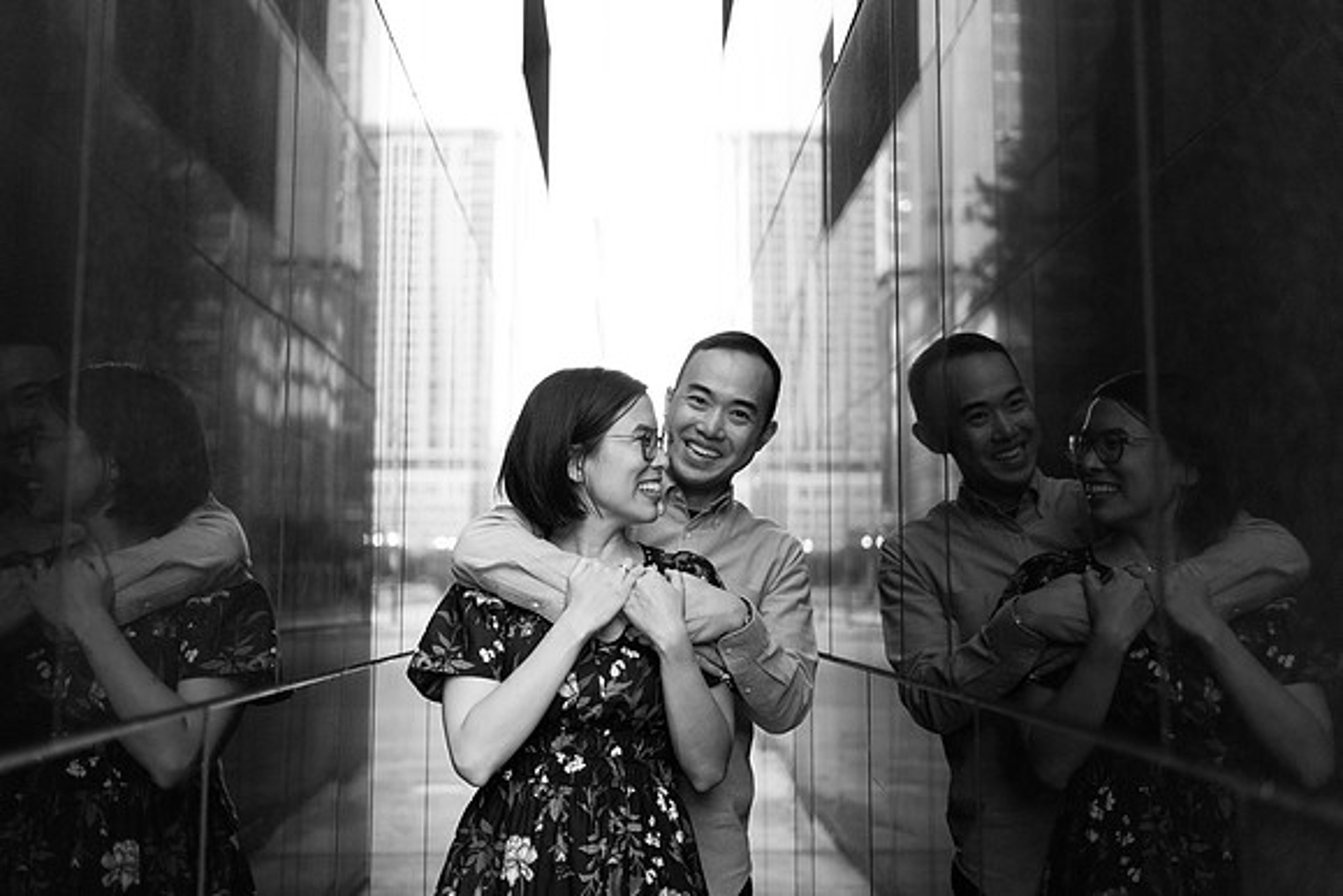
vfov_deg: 37.9
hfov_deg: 54.4
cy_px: 448
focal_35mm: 35
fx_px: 1306
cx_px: 672
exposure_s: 1/640
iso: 1600
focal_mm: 35
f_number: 1.8
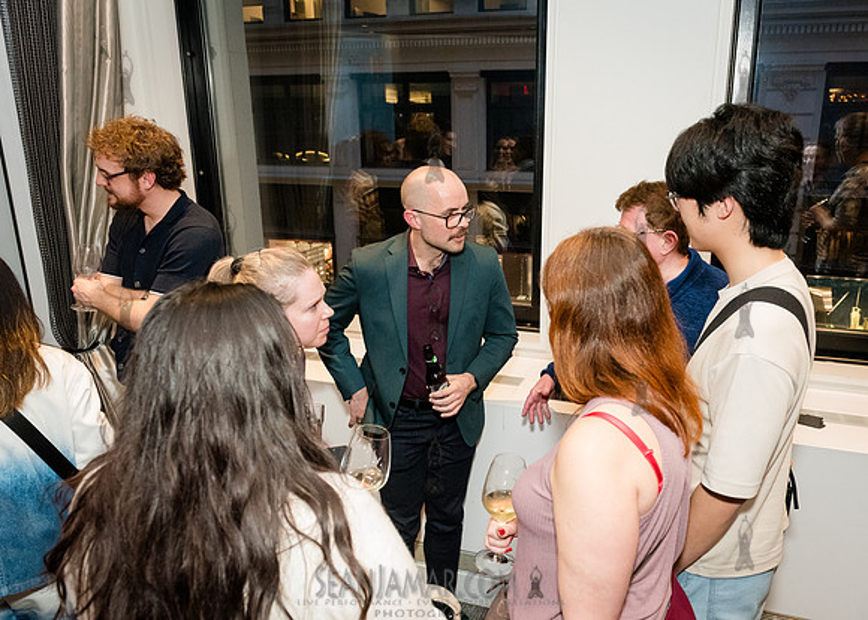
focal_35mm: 28
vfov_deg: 48.4
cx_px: 483
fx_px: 690
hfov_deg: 64.2
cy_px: 323
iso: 6400
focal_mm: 24
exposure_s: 1/200
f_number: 4.5
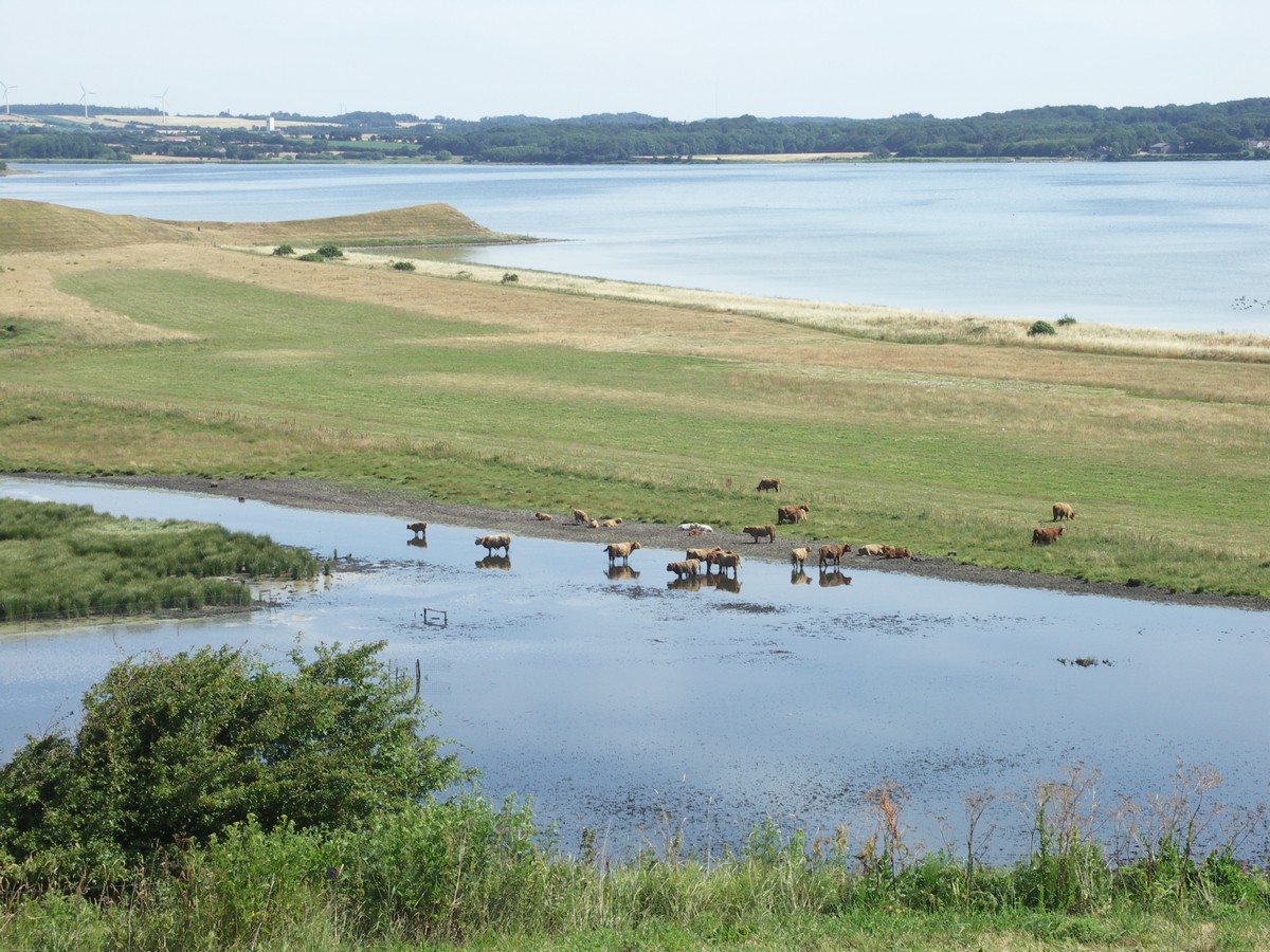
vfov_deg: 14.4
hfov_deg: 19.1
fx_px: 3779
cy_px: 476
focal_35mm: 103
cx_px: 635
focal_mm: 26.7
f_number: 8
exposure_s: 1/160
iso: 100
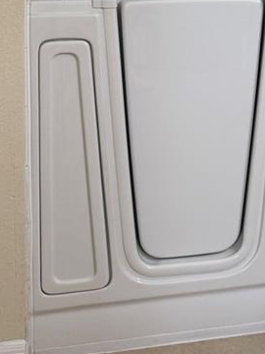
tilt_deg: -4.6
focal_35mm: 80
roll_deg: -0.9
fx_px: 817
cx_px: 400
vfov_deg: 22.4
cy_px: -80
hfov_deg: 16.7
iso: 125
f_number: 1.78
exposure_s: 1/60
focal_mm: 6.76
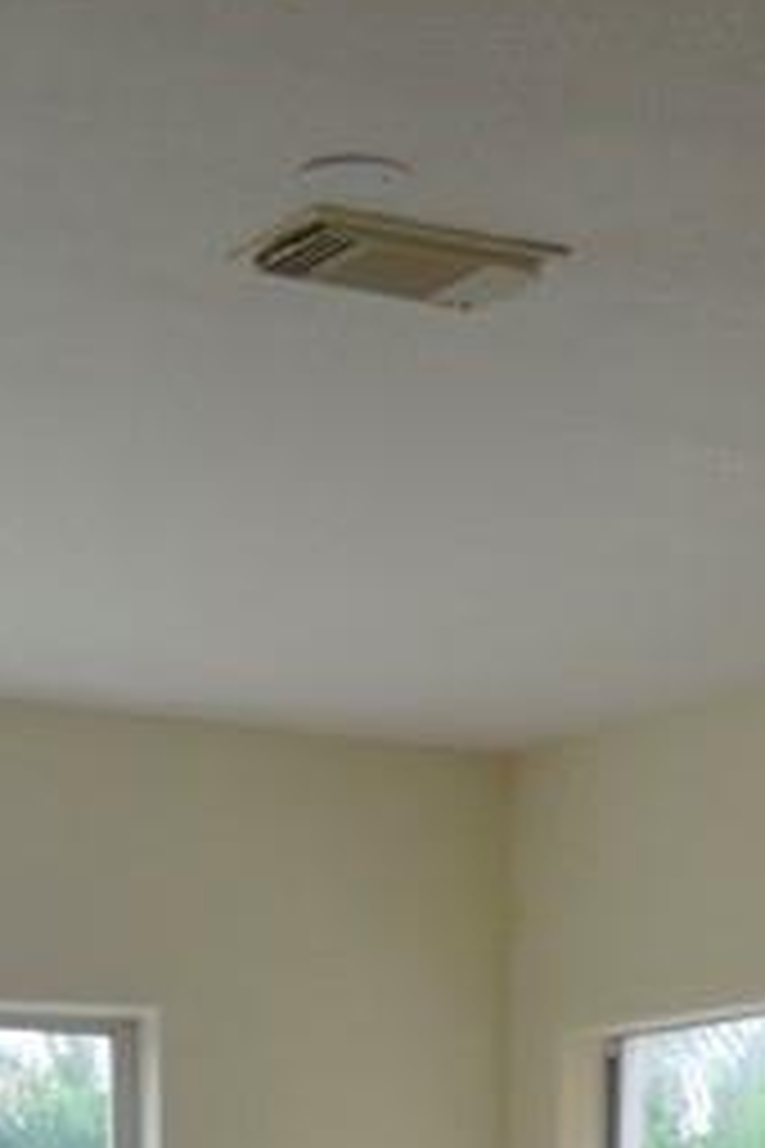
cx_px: 461
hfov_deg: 11.9
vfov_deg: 14.8
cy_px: 2244
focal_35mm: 115
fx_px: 3665
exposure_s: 1/100
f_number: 9
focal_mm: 18
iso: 400
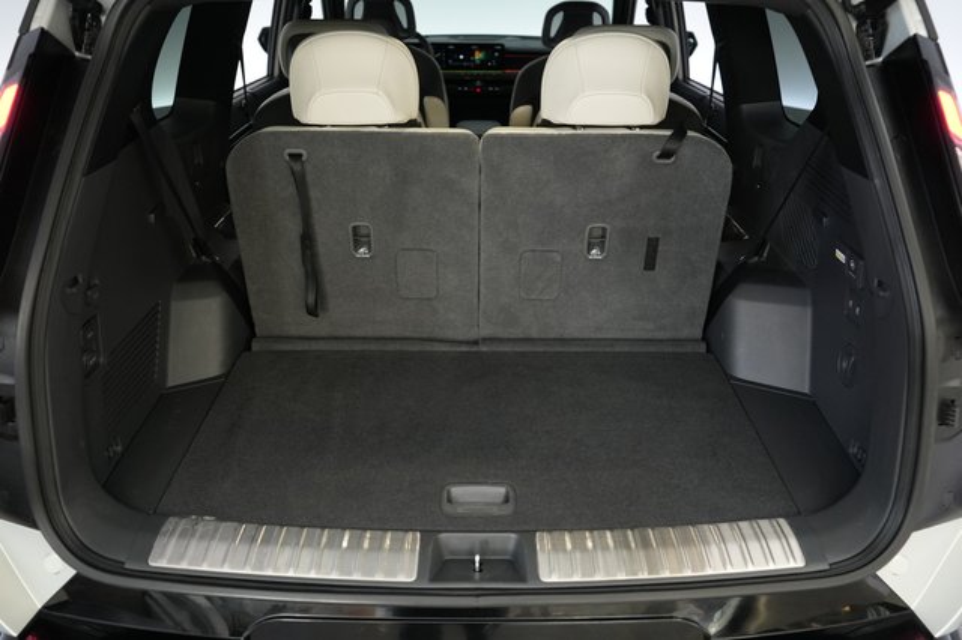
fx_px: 694
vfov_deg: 49.5
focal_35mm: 26
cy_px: 320
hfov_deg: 69.4
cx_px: 481
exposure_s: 1/160
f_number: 2.8
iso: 2500
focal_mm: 26
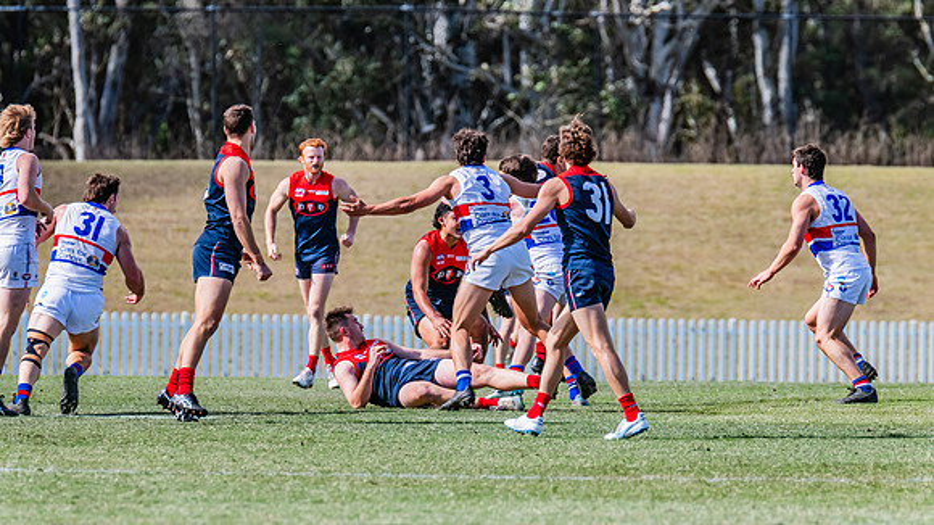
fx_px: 11171
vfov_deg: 2.7
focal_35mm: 451
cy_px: 262
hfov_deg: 4.8
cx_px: 467
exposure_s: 1/2000
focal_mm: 420
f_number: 7.1
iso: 800
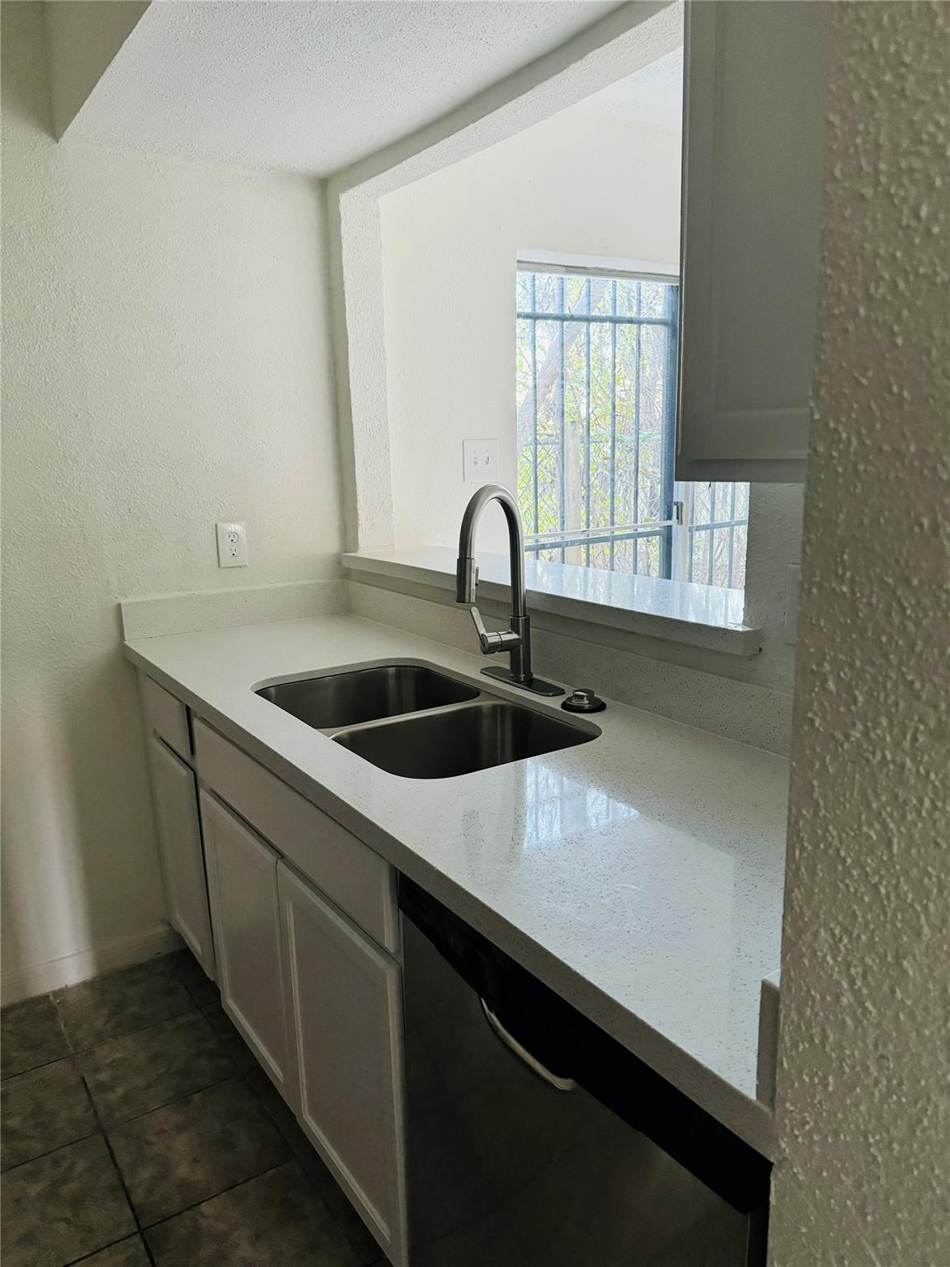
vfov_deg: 71.6
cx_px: 475
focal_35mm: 24
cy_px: 634
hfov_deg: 56.8
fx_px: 878
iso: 800
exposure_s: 1/59
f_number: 1.78
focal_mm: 6.86
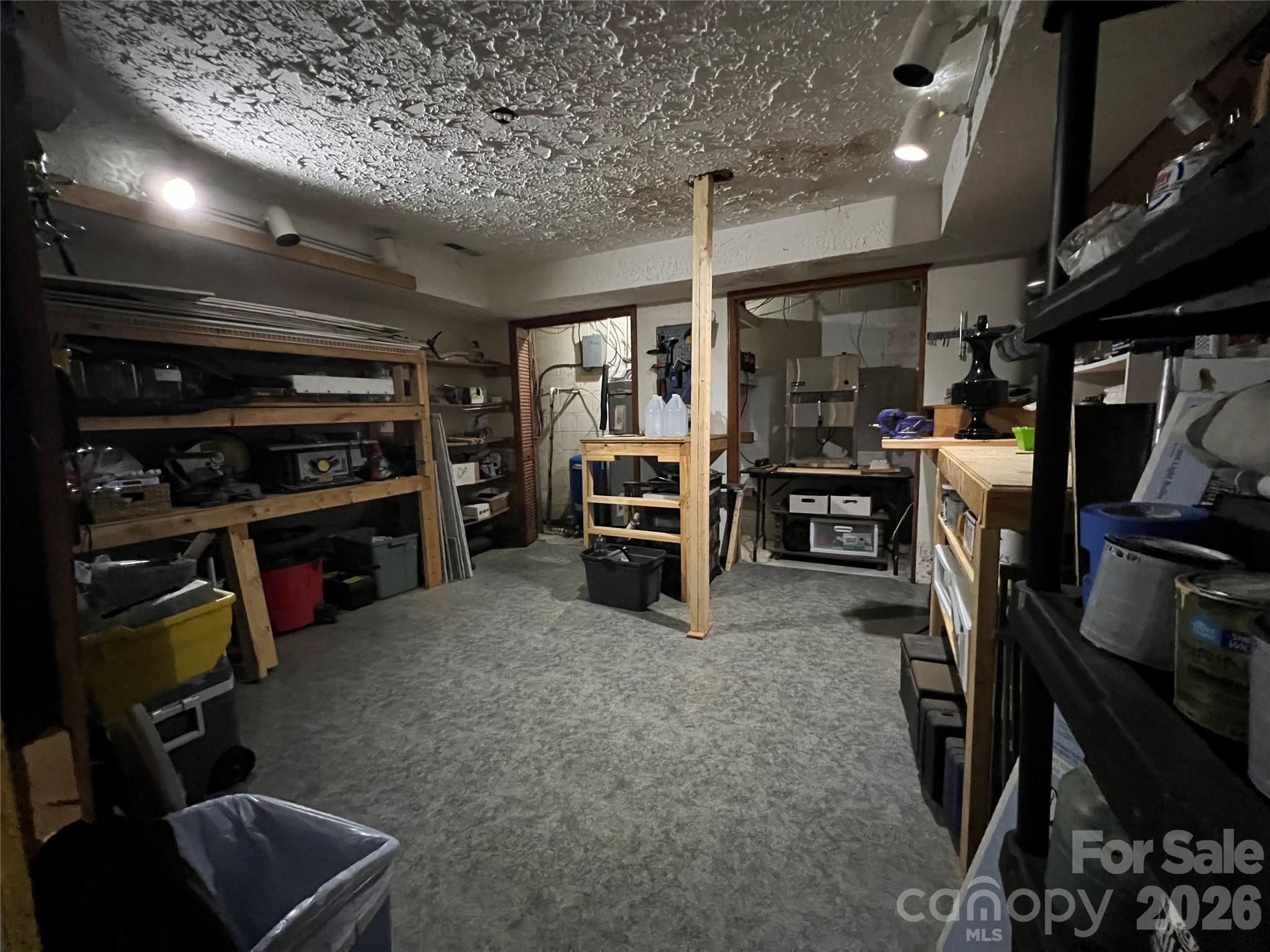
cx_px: 635
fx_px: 477
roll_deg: +1.8
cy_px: 476
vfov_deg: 89.9
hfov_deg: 106.2
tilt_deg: -6.1
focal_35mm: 13
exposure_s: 1/30
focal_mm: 1.57
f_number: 1.8
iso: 1250
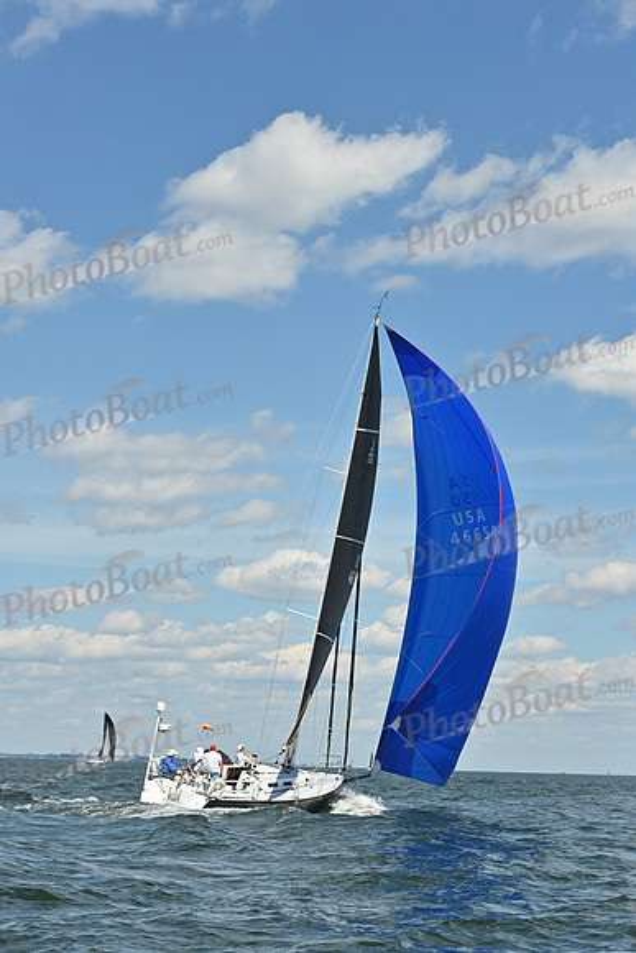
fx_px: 1854
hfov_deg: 19.5
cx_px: 318
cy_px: 476
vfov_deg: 28.8
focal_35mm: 70
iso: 250
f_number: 8
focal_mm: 70
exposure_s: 1/1000
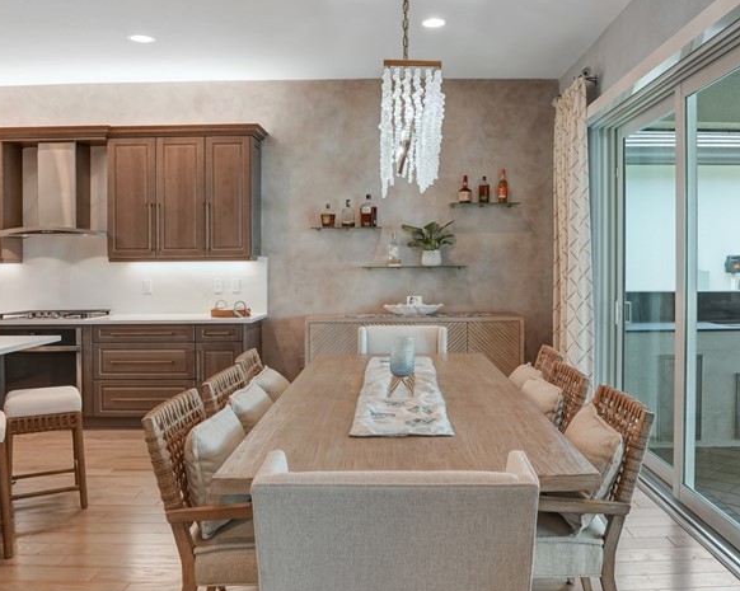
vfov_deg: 51.5
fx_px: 613
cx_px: 414
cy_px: 292
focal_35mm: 28
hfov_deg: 62.0
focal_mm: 16
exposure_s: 1/13
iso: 200
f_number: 9
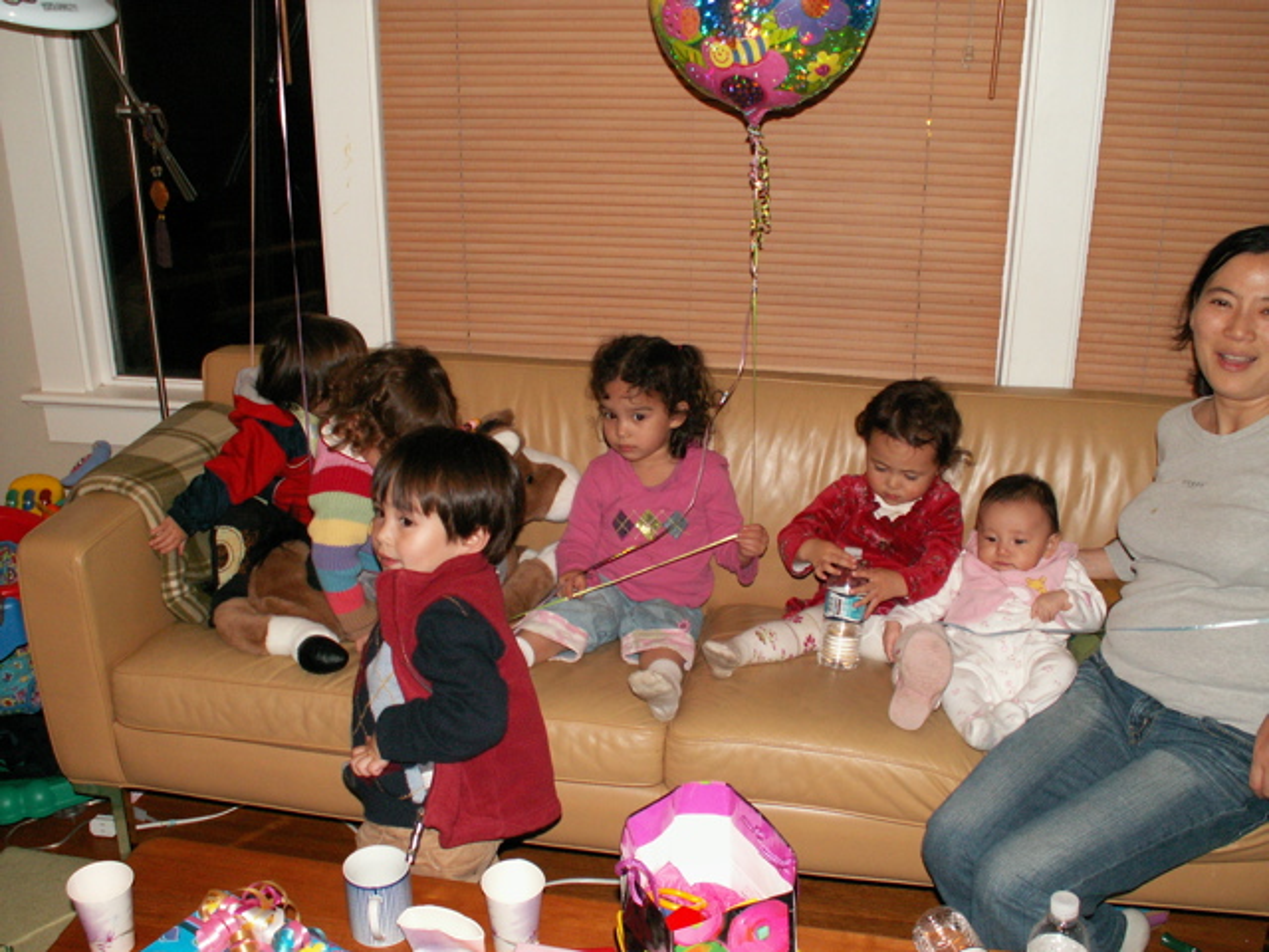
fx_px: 1283
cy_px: 476
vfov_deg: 40.7
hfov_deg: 52.6
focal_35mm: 35
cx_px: 634
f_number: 2.8
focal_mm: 5.86
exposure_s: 1/40
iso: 160
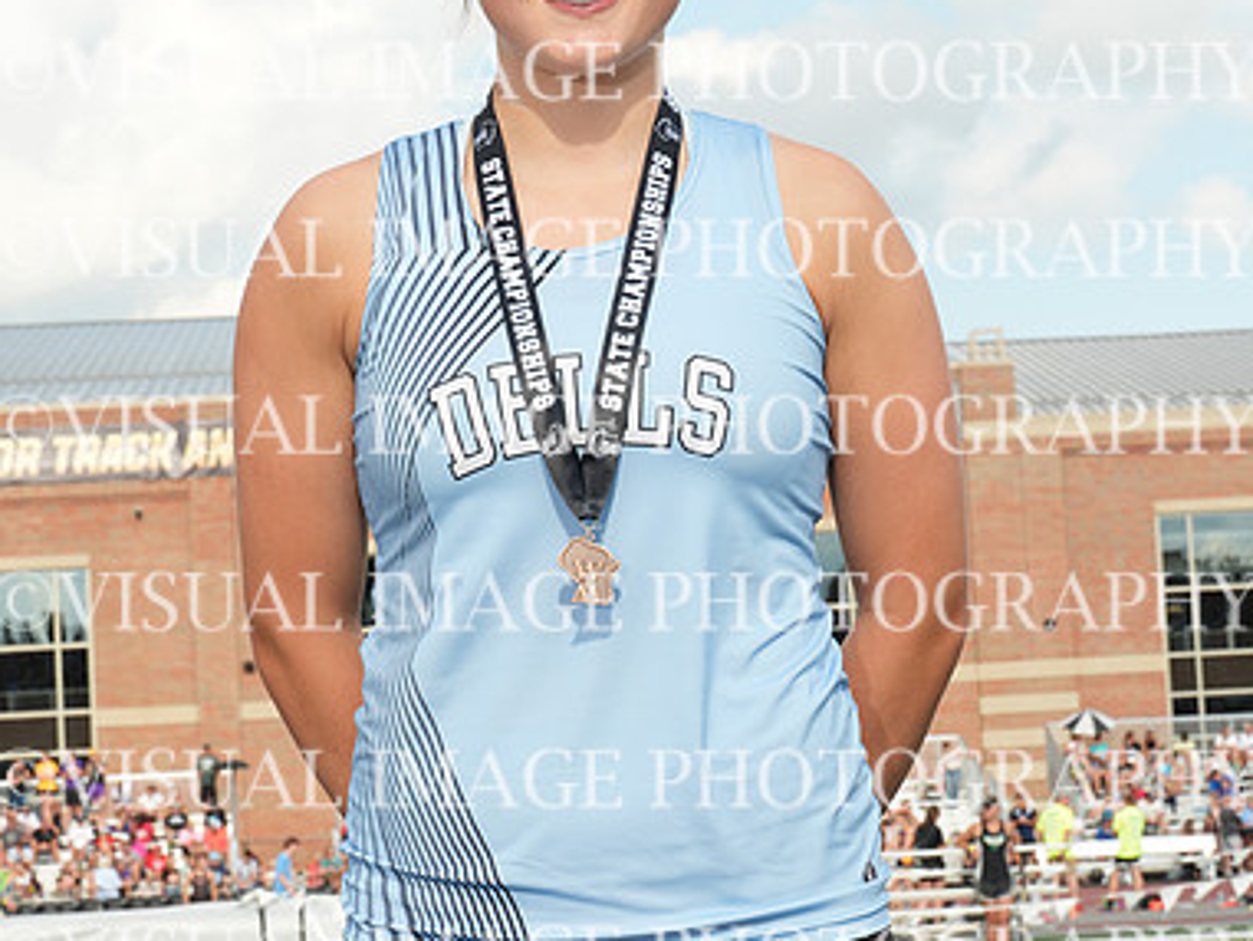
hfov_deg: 19.9
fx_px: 3575
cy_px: 513
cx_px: 626
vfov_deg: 15.0
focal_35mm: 99
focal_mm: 45
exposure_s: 1/125
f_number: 8
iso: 100
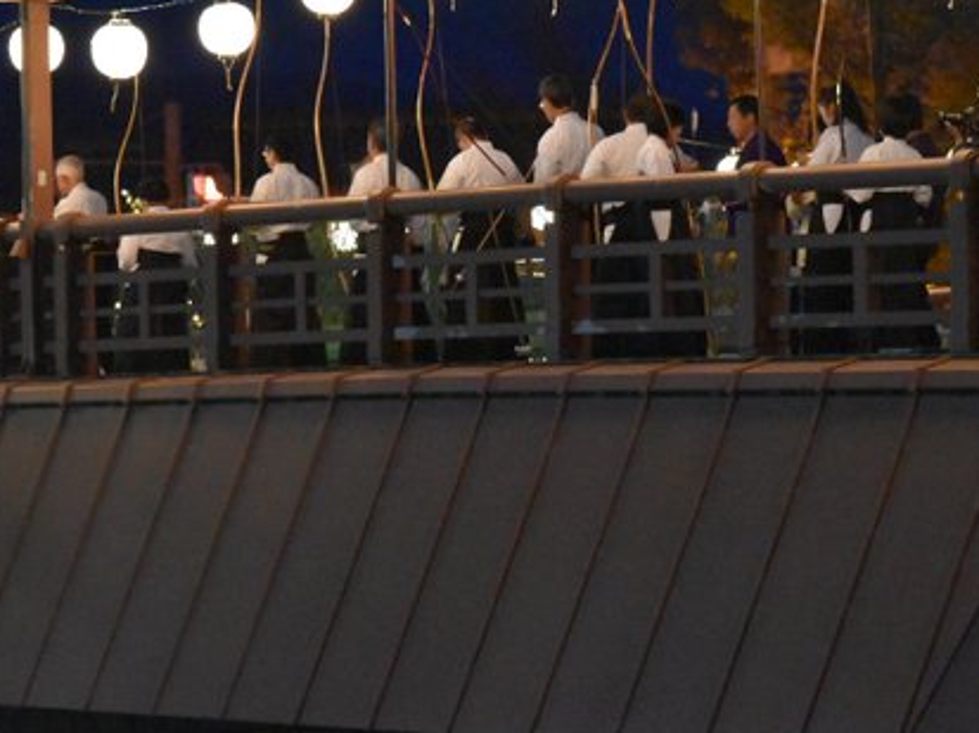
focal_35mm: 280
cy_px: 348
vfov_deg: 5.3
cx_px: 439
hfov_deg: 7.1
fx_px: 7905
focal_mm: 125
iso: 12800
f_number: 4.8
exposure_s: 1/40
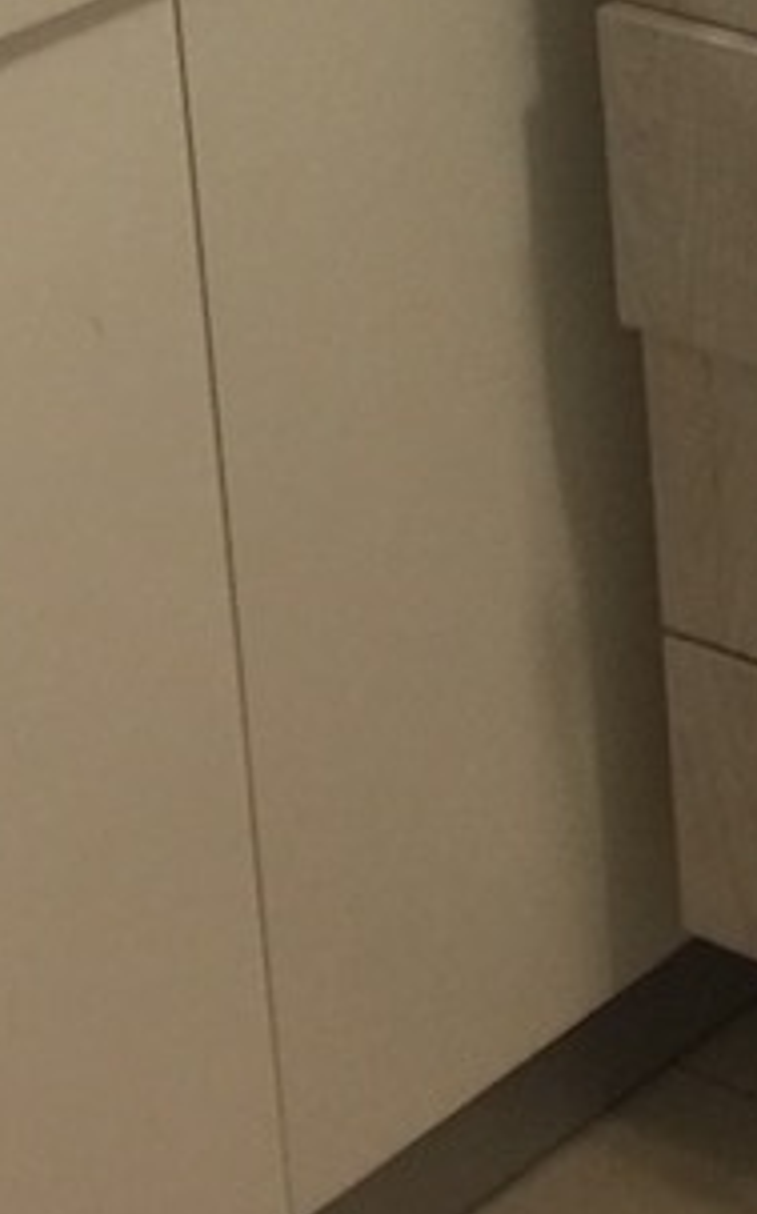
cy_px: -689
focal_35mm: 142
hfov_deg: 8.8
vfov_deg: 13.7
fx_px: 4694
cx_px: 1438
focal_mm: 4.15
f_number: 2.2
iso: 64
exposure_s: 1/17
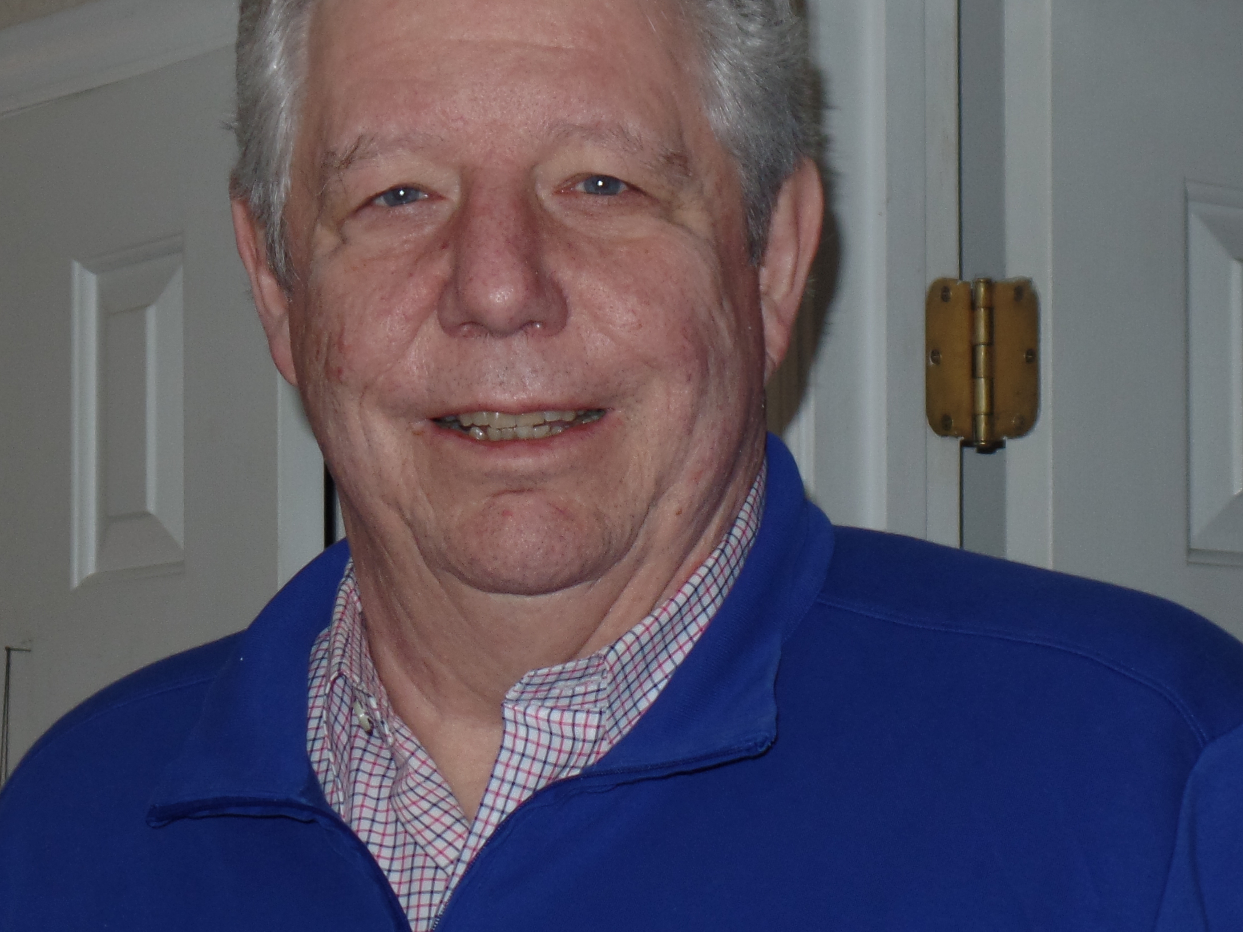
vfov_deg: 13.4
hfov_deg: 17.9
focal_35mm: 110
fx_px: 3950
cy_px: 604
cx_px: 561
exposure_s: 1/30
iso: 100
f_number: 3.4
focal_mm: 9.2
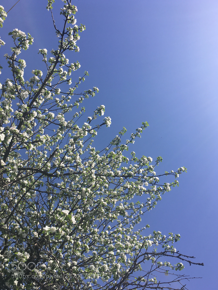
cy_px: 141
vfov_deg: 60.0
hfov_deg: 46.8
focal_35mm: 30
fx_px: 252
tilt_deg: +64.8
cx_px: 112
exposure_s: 1/1709
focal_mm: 4.15
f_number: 2.2
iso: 25
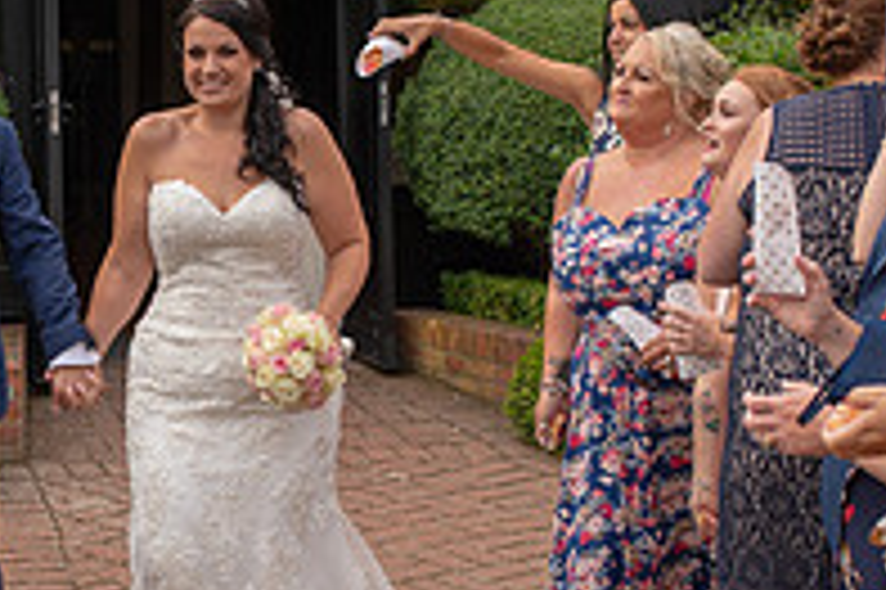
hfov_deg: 18.7
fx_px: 2631
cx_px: 67
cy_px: 324
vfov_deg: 12.8
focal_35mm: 107
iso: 100
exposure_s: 1/500
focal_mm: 35
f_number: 4
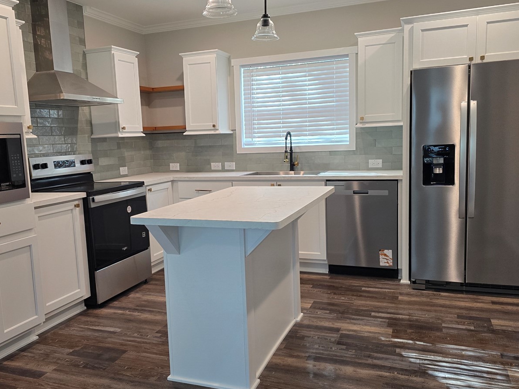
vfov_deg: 45.4
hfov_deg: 58.2
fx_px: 465
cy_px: 198
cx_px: 230
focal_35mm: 31
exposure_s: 1/120
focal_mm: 6.3
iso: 200
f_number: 1.7
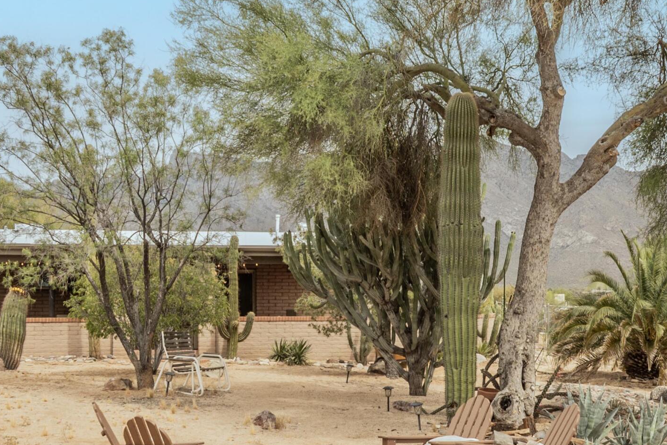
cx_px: 335
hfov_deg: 31.4
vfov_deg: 21.2
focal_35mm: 64
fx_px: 1186
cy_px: 265
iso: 200
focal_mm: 20
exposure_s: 1/160
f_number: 13
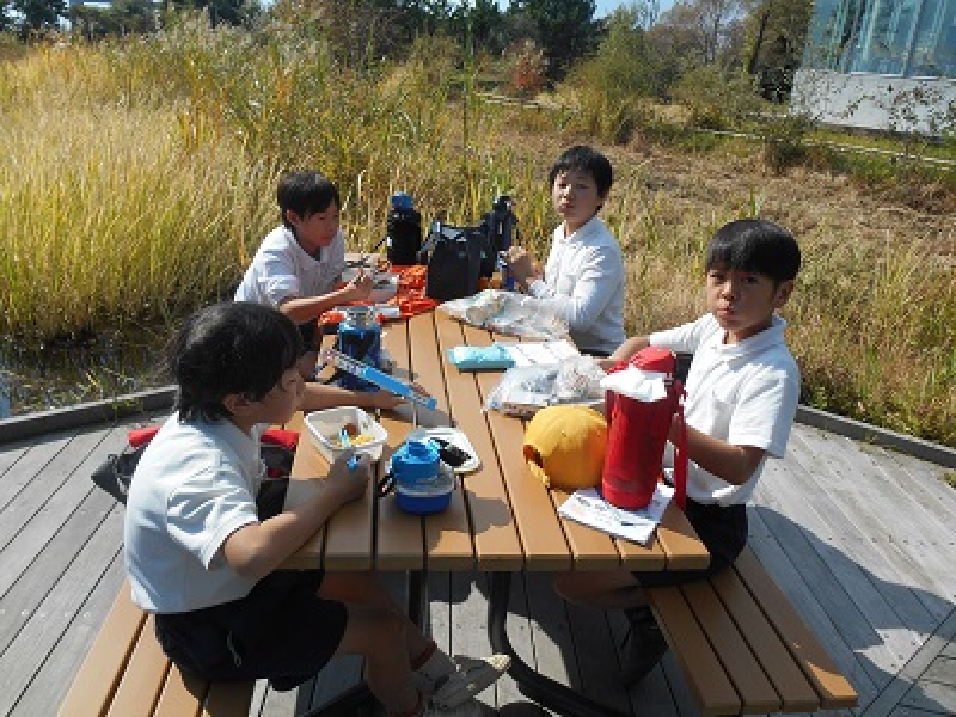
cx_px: 478
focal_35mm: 26
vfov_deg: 53.1
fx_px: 718
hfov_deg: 67.3
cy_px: 358
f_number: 3.4
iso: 80
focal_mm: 4.7
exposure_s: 1/1000
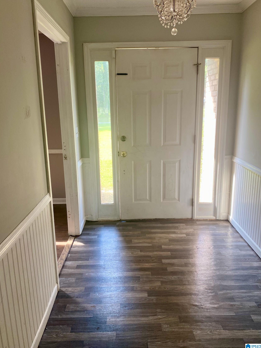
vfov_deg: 65.3
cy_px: 170
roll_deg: +1.3
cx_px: 129
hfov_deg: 51.3
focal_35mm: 27
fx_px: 272
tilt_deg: -10.8
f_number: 1.8
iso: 125
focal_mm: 4.25
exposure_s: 1/121
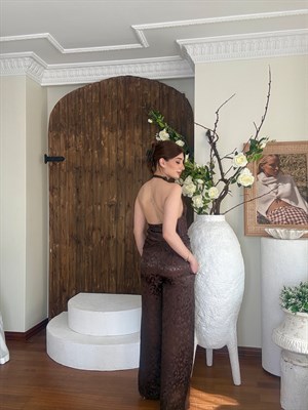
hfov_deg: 46.8
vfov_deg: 60.0
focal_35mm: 30
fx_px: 356
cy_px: 205
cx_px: 154
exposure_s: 1/100
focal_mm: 2.69
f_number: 1.9
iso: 25
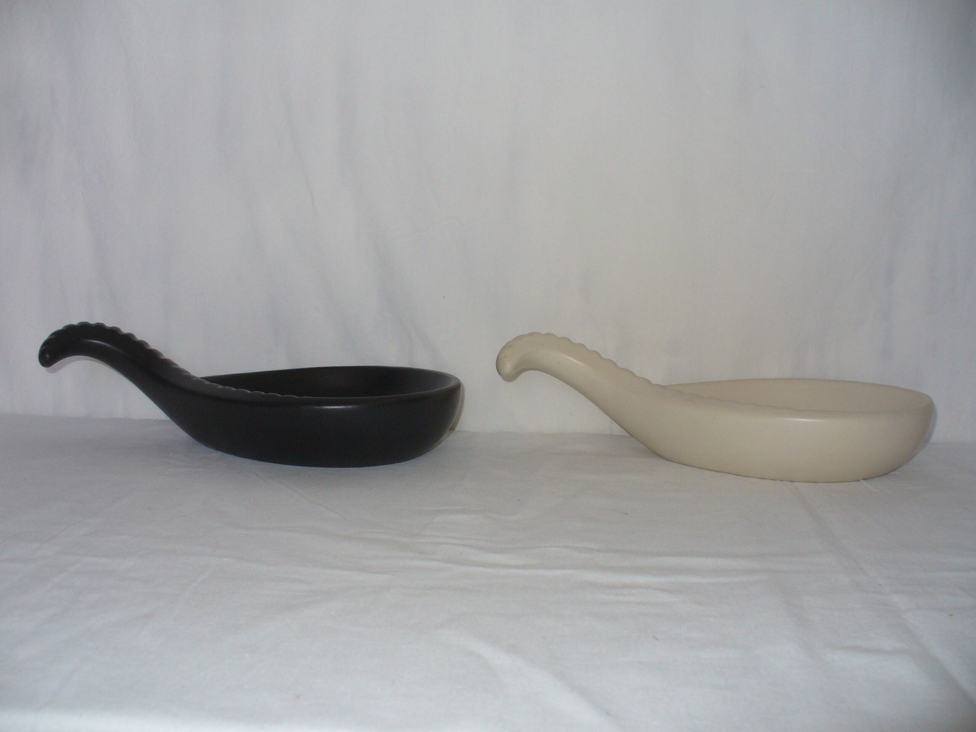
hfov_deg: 50.1
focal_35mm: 37
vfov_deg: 38.7
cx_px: 488
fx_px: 1043
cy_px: 366
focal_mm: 6.1
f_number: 2.8
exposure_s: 1/30
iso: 100
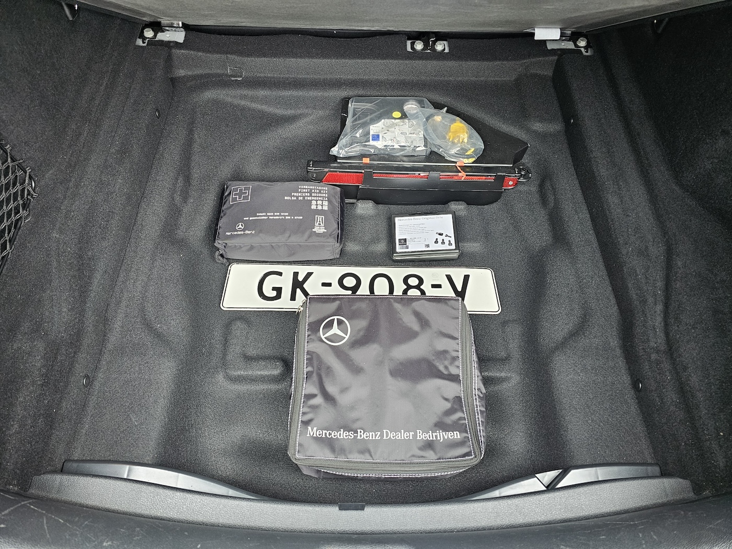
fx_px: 486
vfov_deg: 58.9
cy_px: 274
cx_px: 366
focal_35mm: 23
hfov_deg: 73.9
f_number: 1.7
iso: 500
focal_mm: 6.3
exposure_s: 1/100
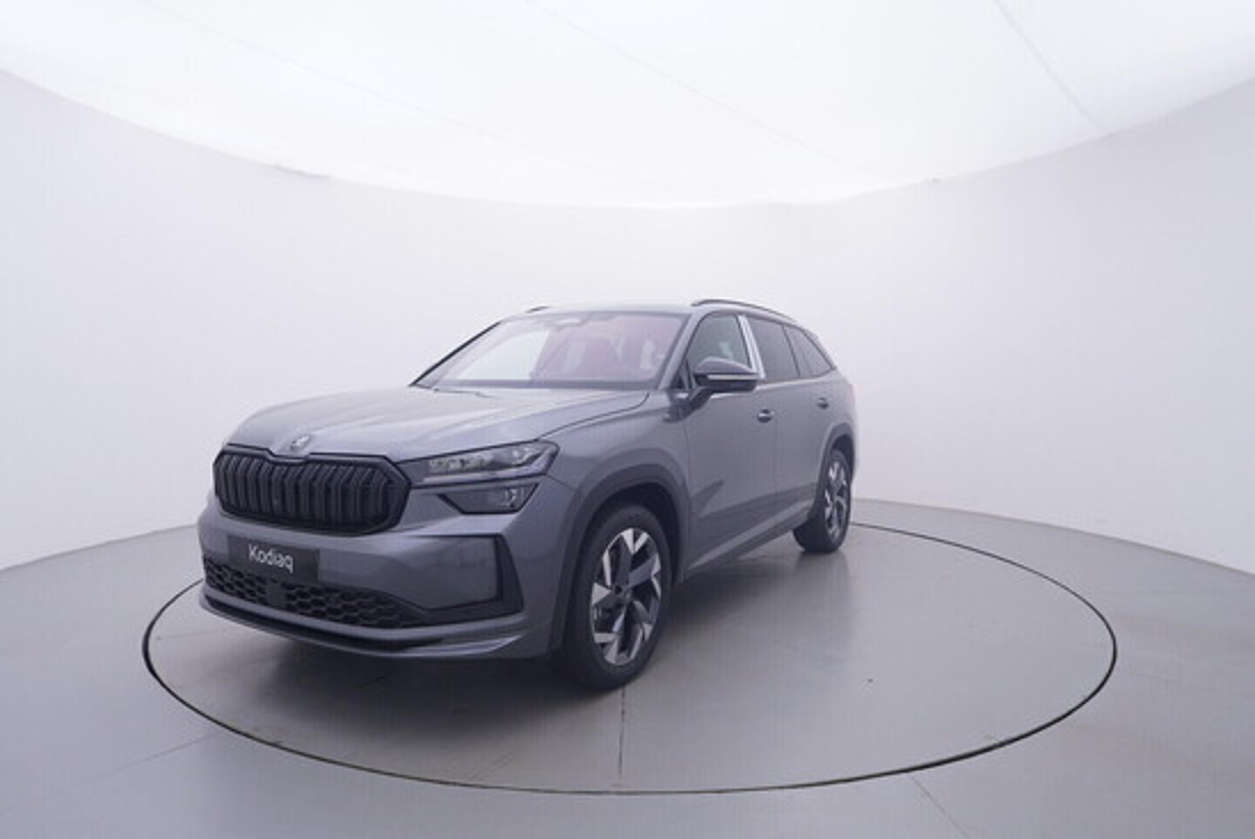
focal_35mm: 22
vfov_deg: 56.2
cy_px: 420
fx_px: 785
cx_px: 628
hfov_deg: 77.3
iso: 200
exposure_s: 1/80
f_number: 5
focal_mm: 15
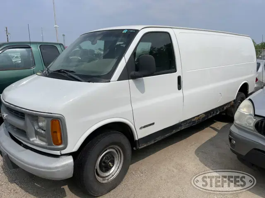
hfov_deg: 67.3
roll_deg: -1.2
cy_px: 99
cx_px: 132
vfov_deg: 53.1
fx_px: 199
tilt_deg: -8.8
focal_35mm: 26
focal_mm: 5.1
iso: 32
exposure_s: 1/8547
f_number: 1.6
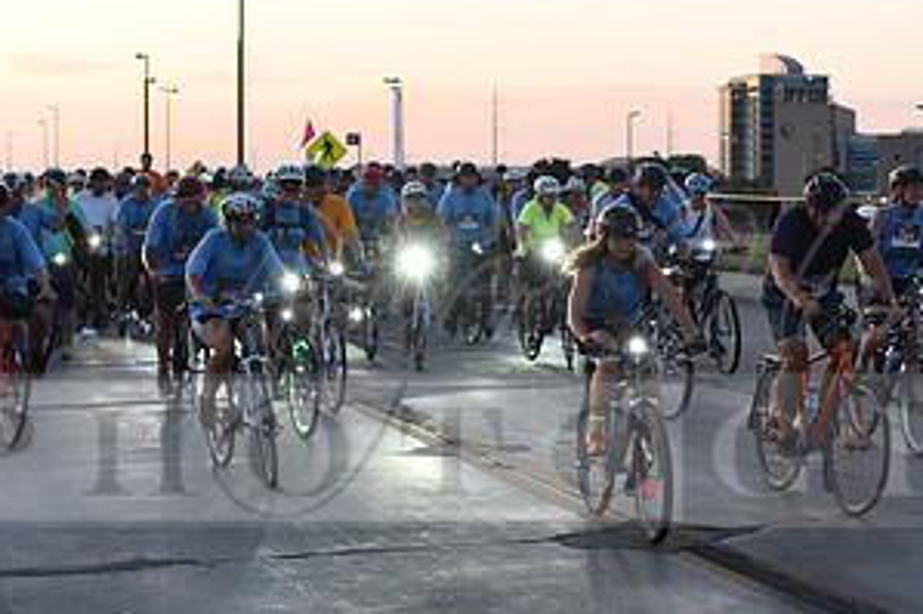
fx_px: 2485
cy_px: 329
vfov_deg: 14.1
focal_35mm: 97
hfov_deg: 20.7
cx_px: 784
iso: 2500
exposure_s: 1/400
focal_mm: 50
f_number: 2.8
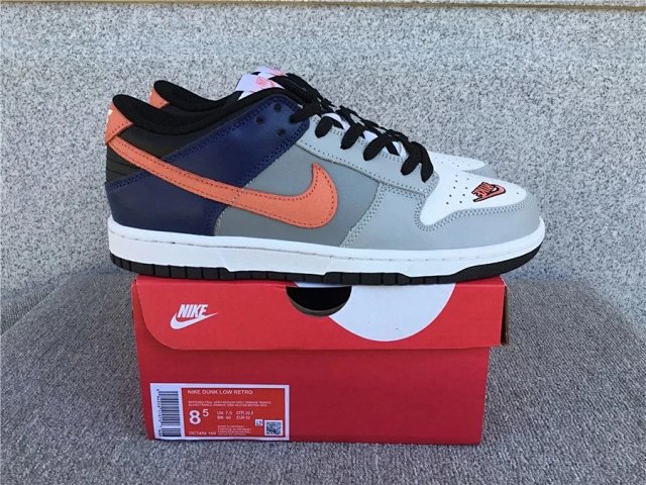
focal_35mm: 31
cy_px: 242
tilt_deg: -18.1
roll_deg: -0.3
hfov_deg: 58.4
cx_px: 323
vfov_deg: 45.4
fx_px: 579
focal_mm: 3.3
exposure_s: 1/248
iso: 25
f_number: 2.4
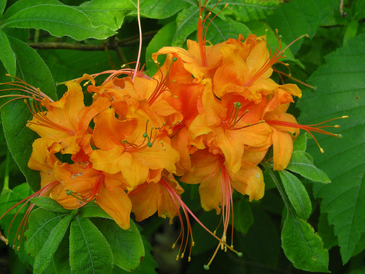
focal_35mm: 105
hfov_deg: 18.7
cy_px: 137
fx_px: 1107
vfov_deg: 14.1
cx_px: 182
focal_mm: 17.1
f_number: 4.7
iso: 92
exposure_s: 1/59.6
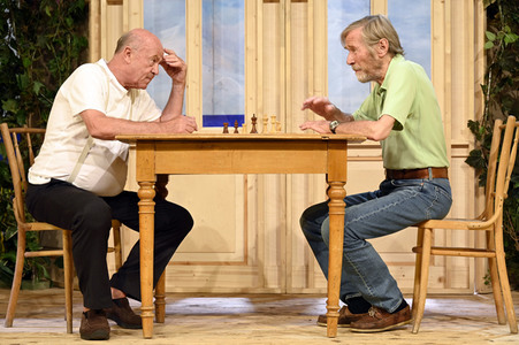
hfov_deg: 23.7
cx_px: 260
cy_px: 172
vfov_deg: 15.9
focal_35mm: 86
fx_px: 1239
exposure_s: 1/125
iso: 1000
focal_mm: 86
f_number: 6.3
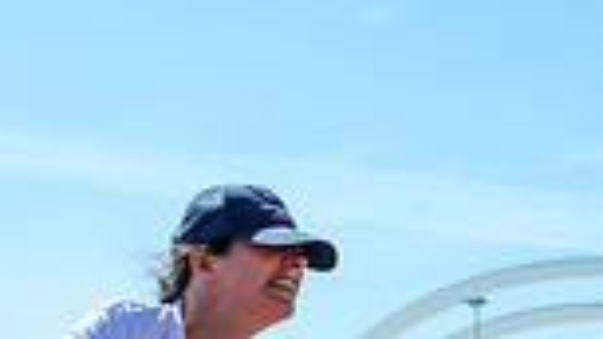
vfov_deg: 11.2
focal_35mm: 101
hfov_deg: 20.8
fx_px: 1615
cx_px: 533
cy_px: 610
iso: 200
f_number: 5.6
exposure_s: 1/1000
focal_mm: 24
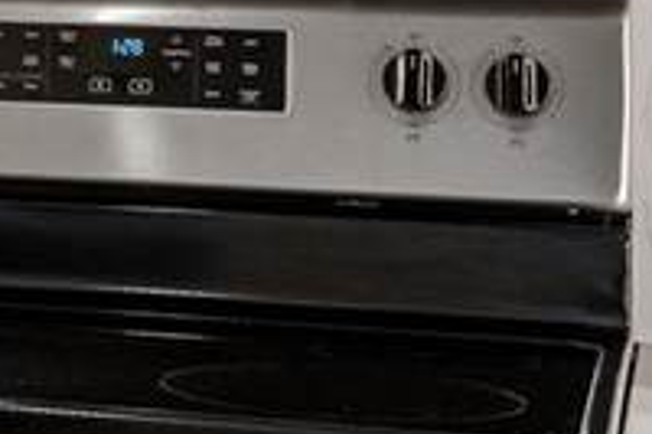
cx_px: -1180
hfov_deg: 9.0
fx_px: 3474
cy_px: -266
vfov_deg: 7.0
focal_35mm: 192
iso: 400
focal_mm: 30
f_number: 8
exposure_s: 1/4
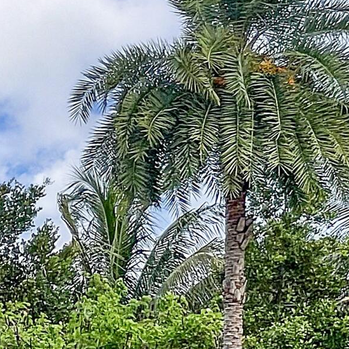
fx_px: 3992
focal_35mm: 350
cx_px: -215
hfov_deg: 5.0
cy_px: 320
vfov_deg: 5.0
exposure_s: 1/272
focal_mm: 9
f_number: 2.8
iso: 32
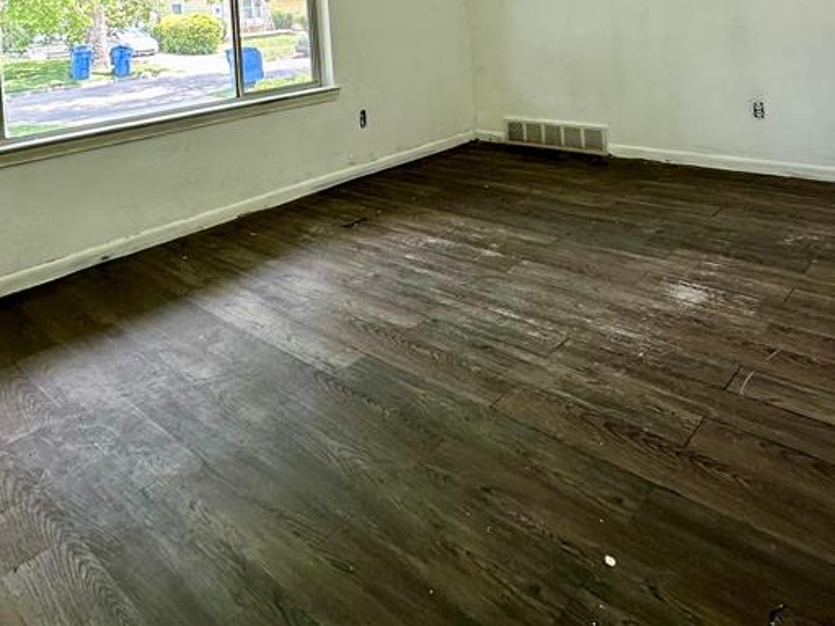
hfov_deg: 63.3
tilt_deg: -0.3
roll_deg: +3.6
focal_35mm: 28
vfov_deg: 42.9
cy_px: 2
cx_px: 378
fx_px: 675
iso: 50
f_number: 2.2
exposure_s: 1/99
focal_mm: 2.22
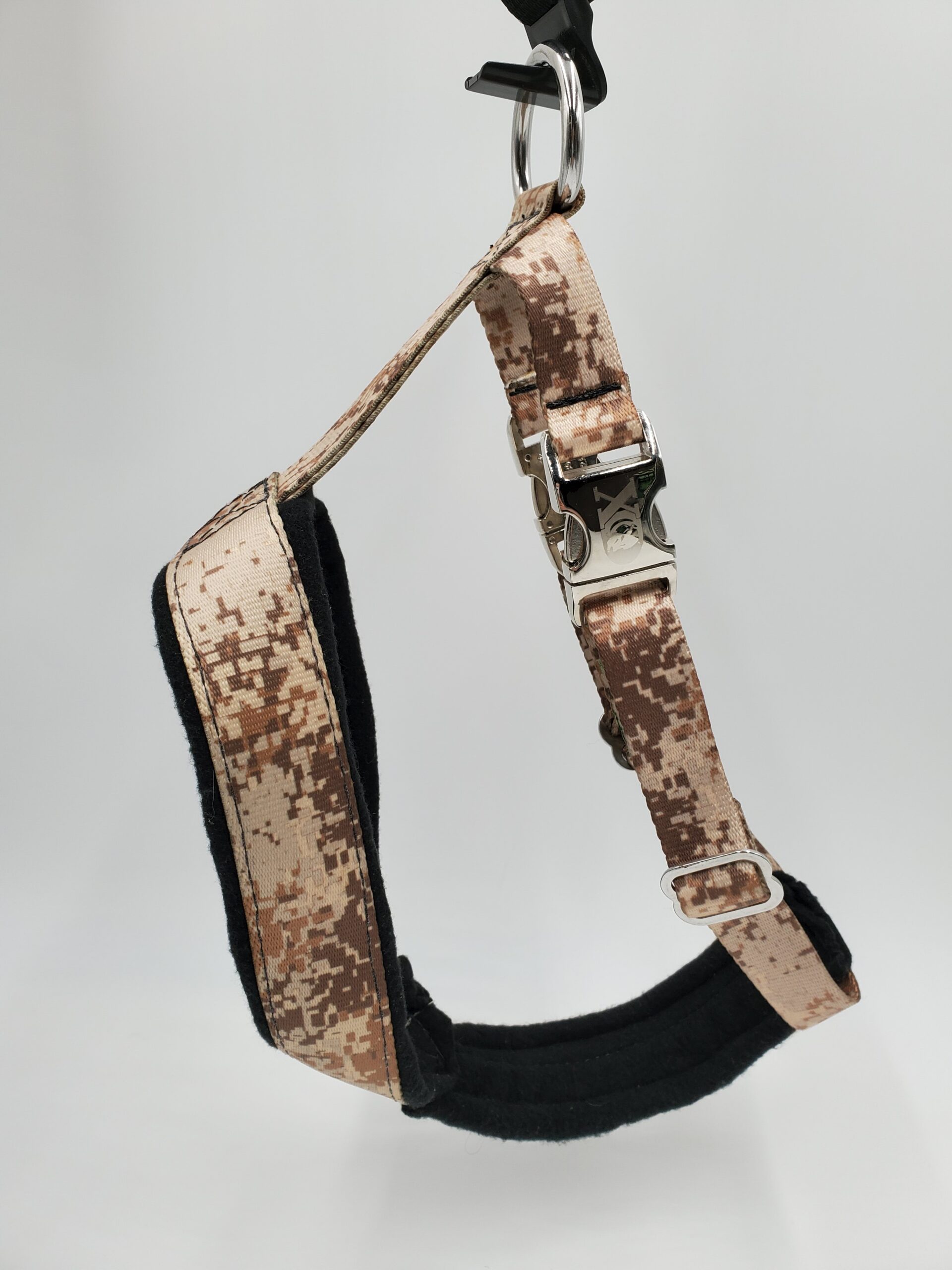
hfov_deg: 53.1
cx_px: 476
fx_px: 953
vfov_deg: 67.3
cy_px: 635
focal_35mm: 26
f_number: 2.4
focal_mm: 4.3
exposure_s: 1/120
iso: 50
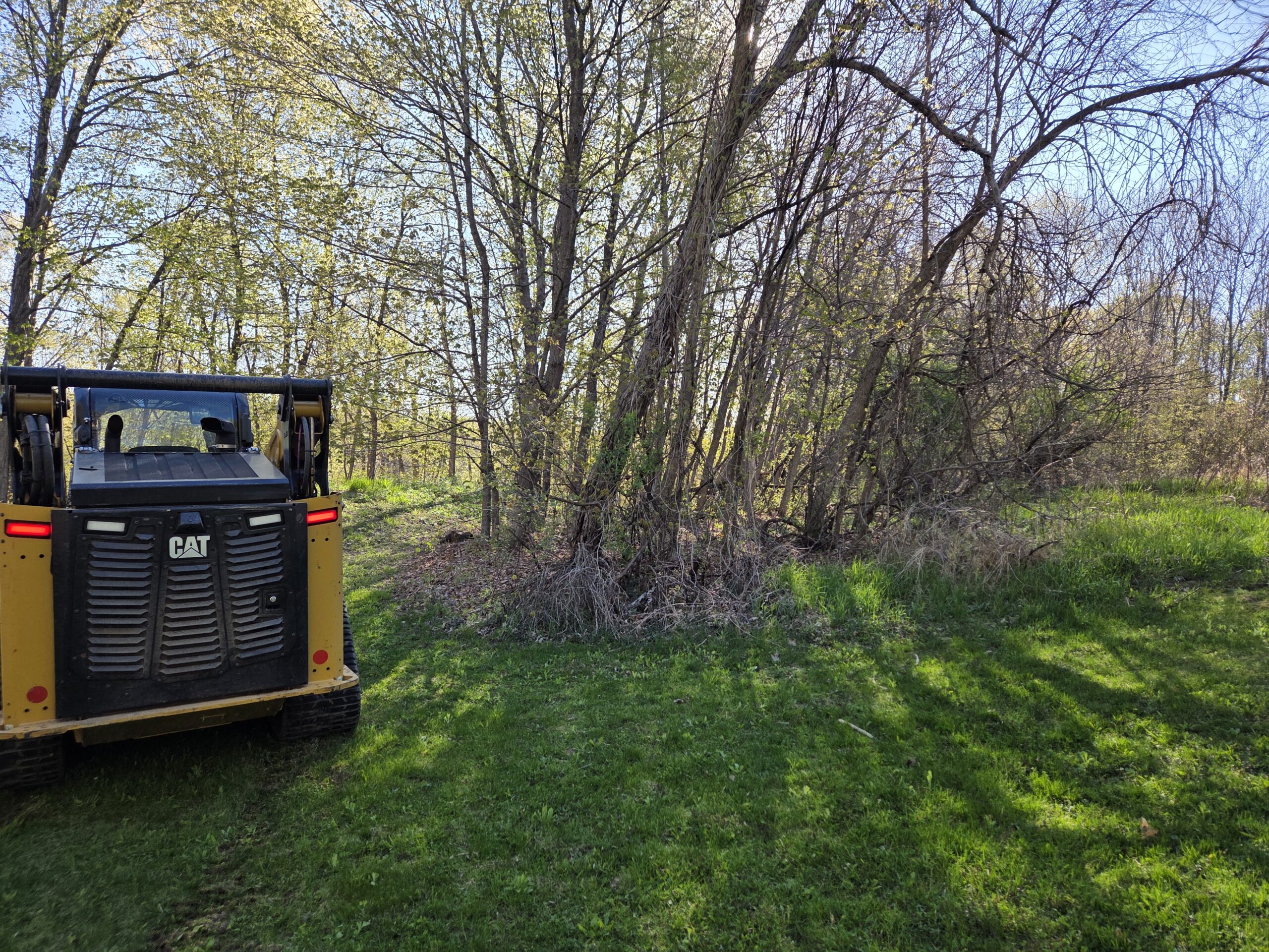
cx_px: 634
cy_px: 476
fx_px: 843
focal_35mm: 23
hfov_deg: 73.9
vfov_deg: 58.9
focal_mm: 5.4
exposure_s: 1/1238
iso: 80
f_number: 1.8
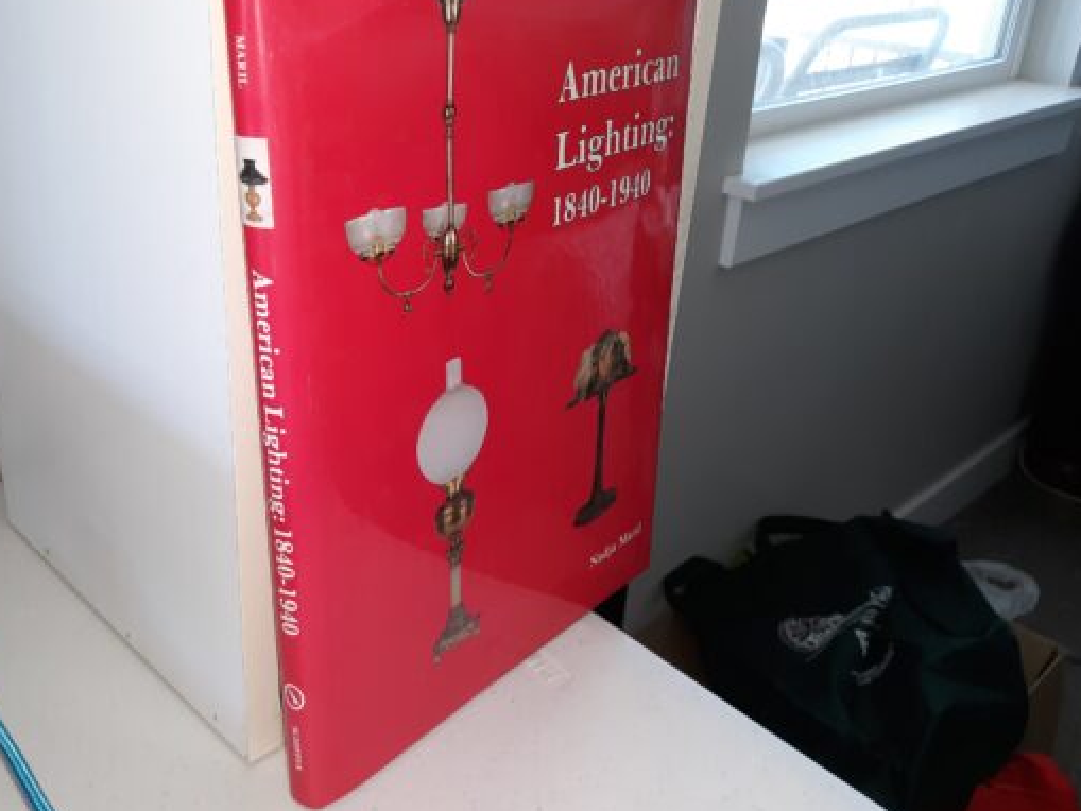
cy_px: 382
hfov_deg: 55.2
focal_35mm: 33
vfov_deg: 42.9
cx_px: 471
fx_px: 1031
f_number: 1.7
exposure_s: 1/60
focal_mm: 3.7
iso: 50
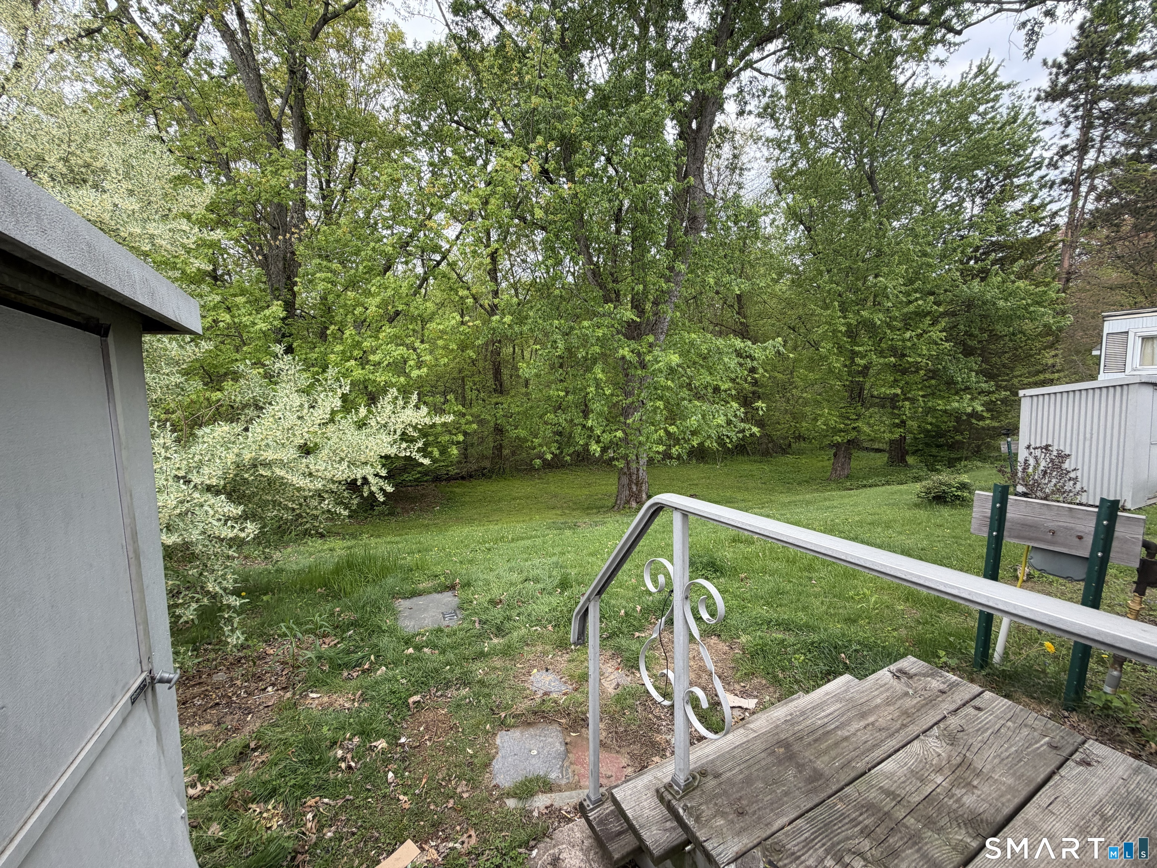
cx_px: 578
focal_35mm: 14
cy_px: 434
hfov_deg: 102.1
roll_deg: +0.3
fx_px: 468
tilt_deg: -5.3
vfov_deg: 85.7
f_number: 2.2
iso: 40
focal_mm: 2.22
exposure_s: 1/224
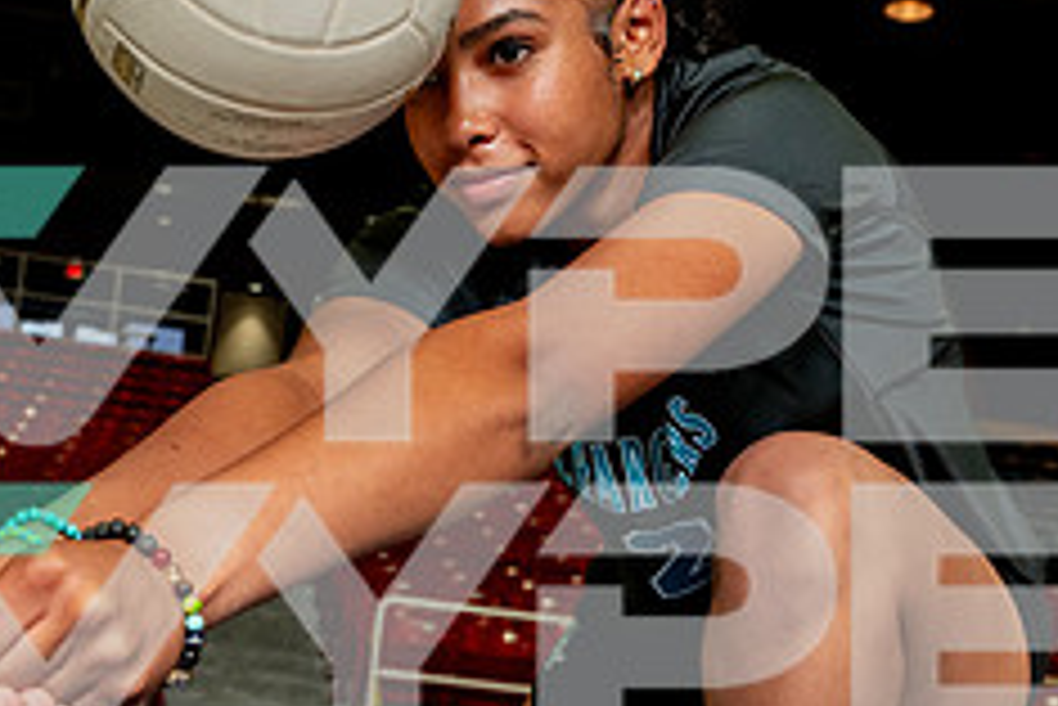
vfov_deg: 19.4
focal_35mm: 69
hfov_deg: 29.2
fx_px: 2029
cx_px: 486
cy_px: 625
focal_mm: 36
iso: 800
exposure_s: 1/200
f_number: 7.1
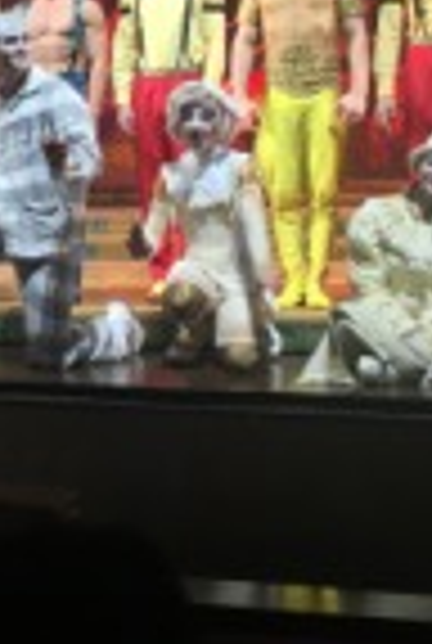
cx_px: 9
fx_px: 1379
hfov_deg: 17.4
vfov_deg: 25.4
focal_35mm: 77
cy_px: 59
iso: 25
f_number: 2.2
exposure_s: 1/30
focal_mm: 4.15
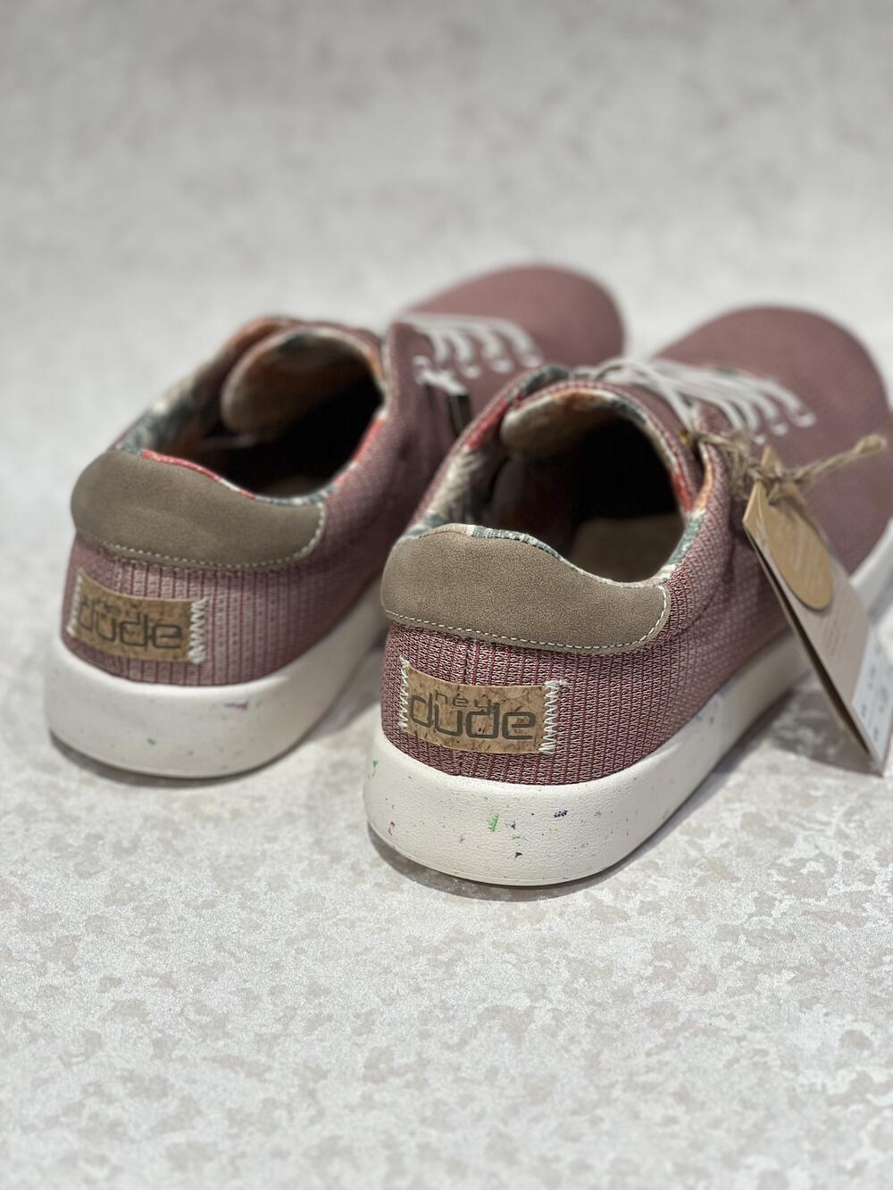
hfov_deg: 19.1
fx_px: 2648
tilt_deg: -28.2
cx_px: 446
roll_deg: +0.7
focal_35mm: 77
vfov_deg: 25.3
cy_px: 595
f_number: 2.8
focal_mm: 9
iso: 80
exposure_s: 1/100
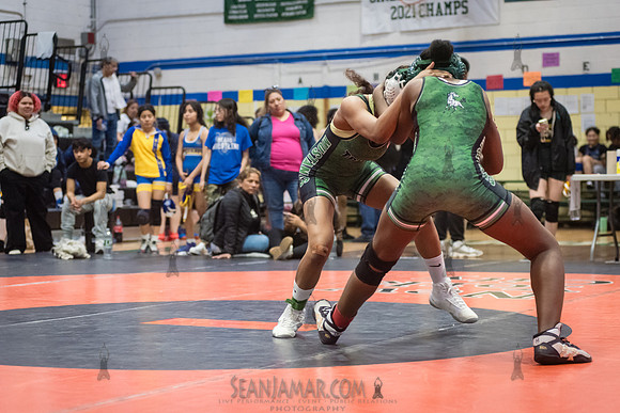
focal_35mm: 81
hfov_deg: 25.2
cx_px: 310
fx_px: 1387
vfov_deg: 17.0
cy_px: 206
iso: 8000
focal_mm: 80
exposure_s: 1/400
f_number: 3.5
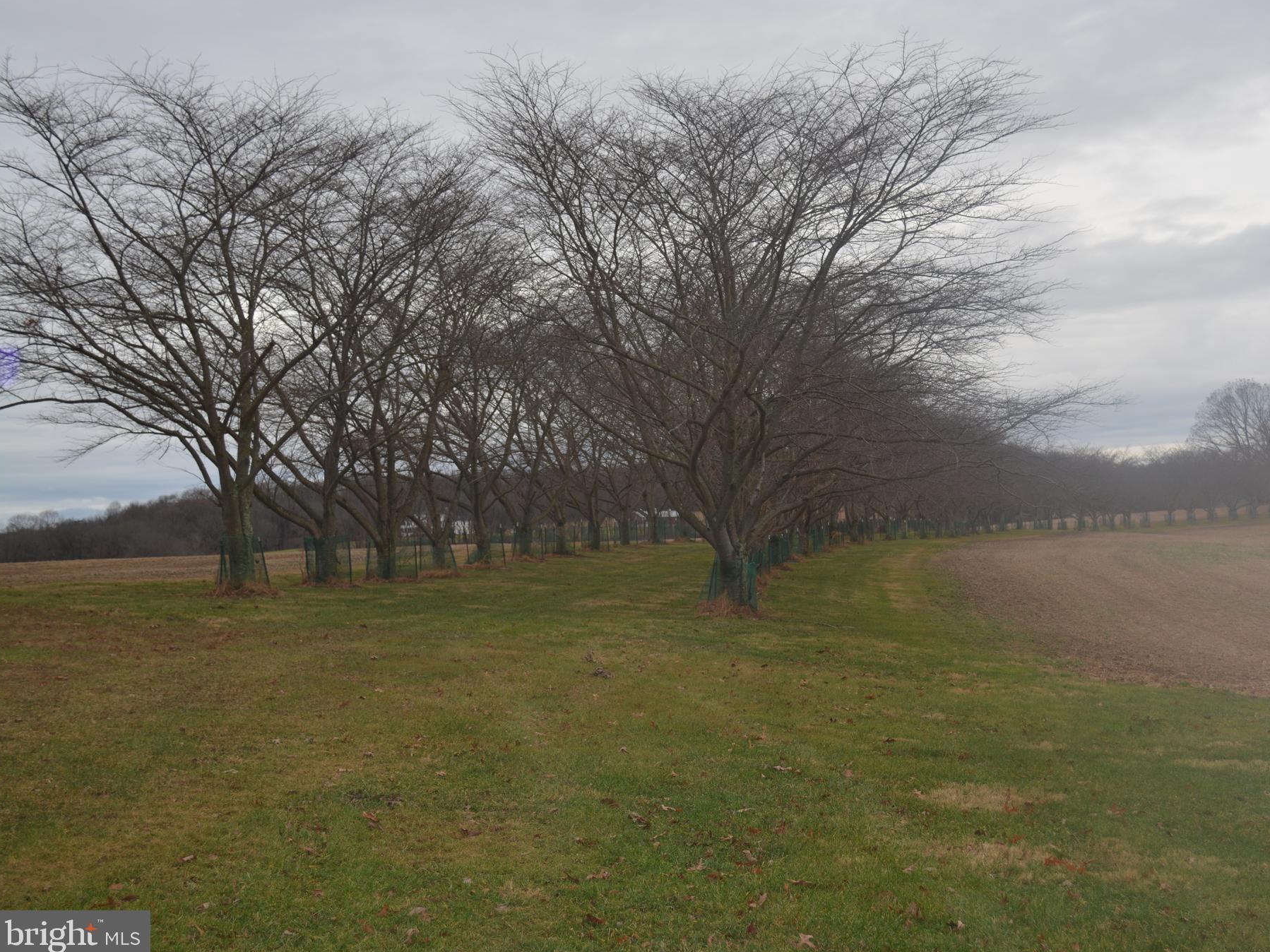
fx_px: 1687
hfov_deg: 41.2
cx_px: 717
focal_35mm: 46
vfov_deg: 31.5
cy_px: 480
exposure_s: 1/200
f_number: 5
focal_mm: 28
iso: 100
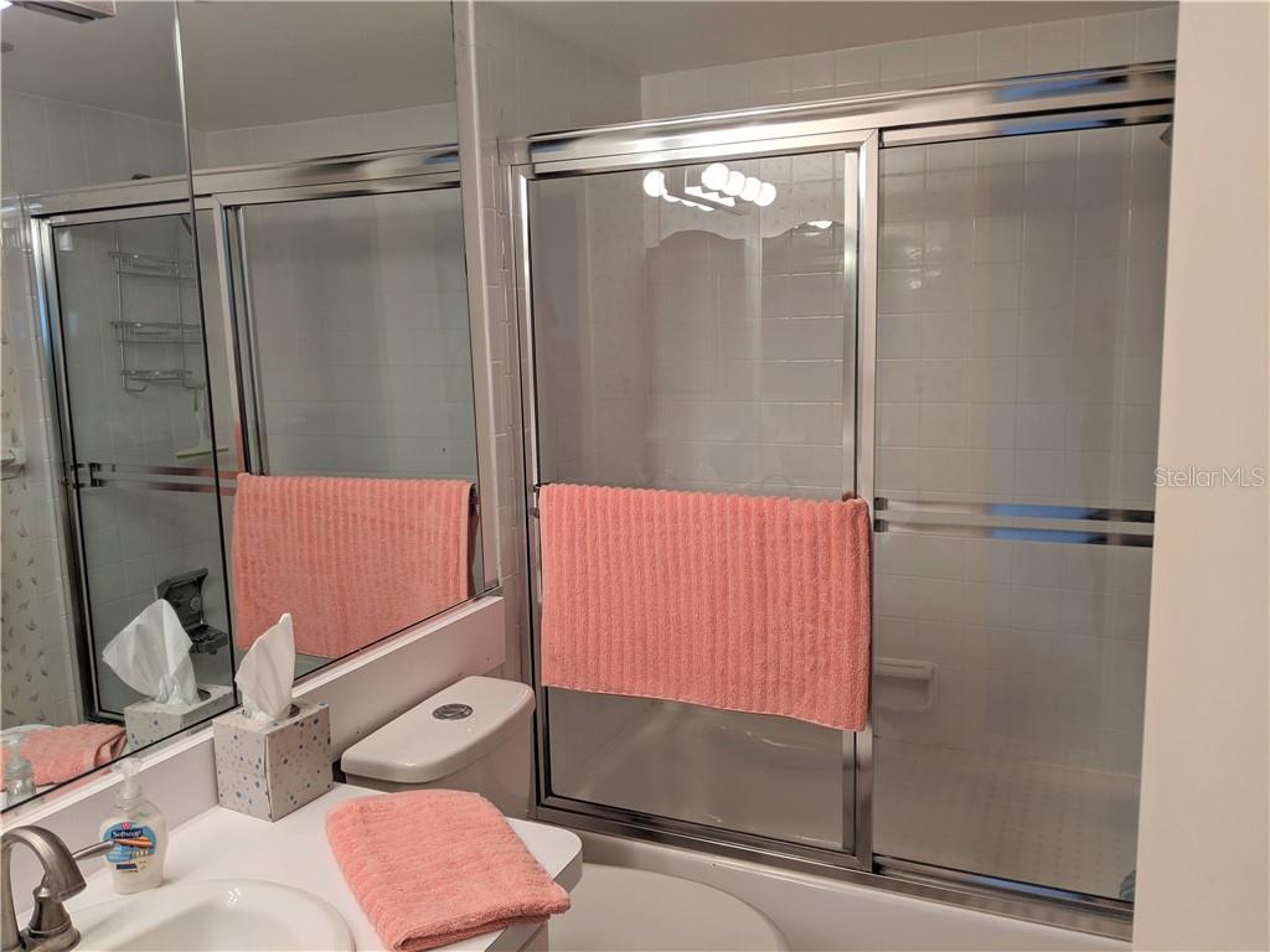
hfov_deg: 65.3
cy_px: 476
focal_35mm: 27
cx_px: 635
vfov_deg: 51.4
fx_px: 991
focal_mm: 4.44
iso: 54
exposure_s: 1/59.9
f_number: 1.8
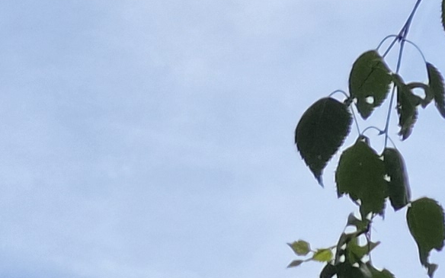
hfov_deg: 11.3
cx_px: 888
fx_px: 2025
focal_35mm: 167
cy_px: 997
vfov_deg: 6.7
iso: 80
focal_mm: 5.4
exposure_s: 1/3288
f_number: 1.8
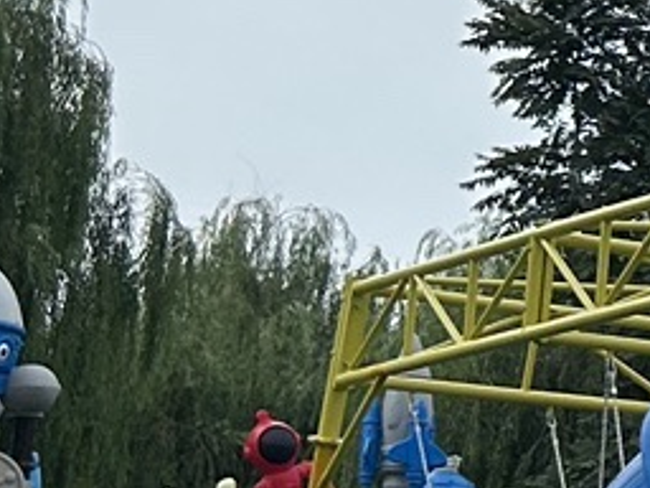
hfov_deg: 8.4
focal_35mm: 203
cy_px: 122
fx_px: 3812
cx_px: 1881
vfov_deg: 7.3
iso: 50
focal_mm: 5.7
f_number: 1.5
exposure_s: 1/7463
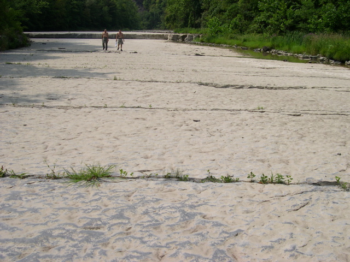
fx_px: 384
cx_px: 175
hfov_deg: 49.0
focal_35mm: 38
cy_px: 131
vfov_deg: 37.7
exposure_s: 1/285
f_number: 7.6
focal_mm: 8
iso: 100
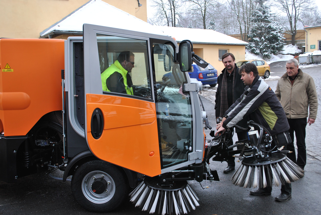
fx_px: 295
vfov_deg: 40.1
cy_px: 108
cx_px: 160
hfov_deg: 57.2
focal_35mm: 33
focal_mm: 22
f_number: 5.6
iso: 180
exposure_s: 1/125
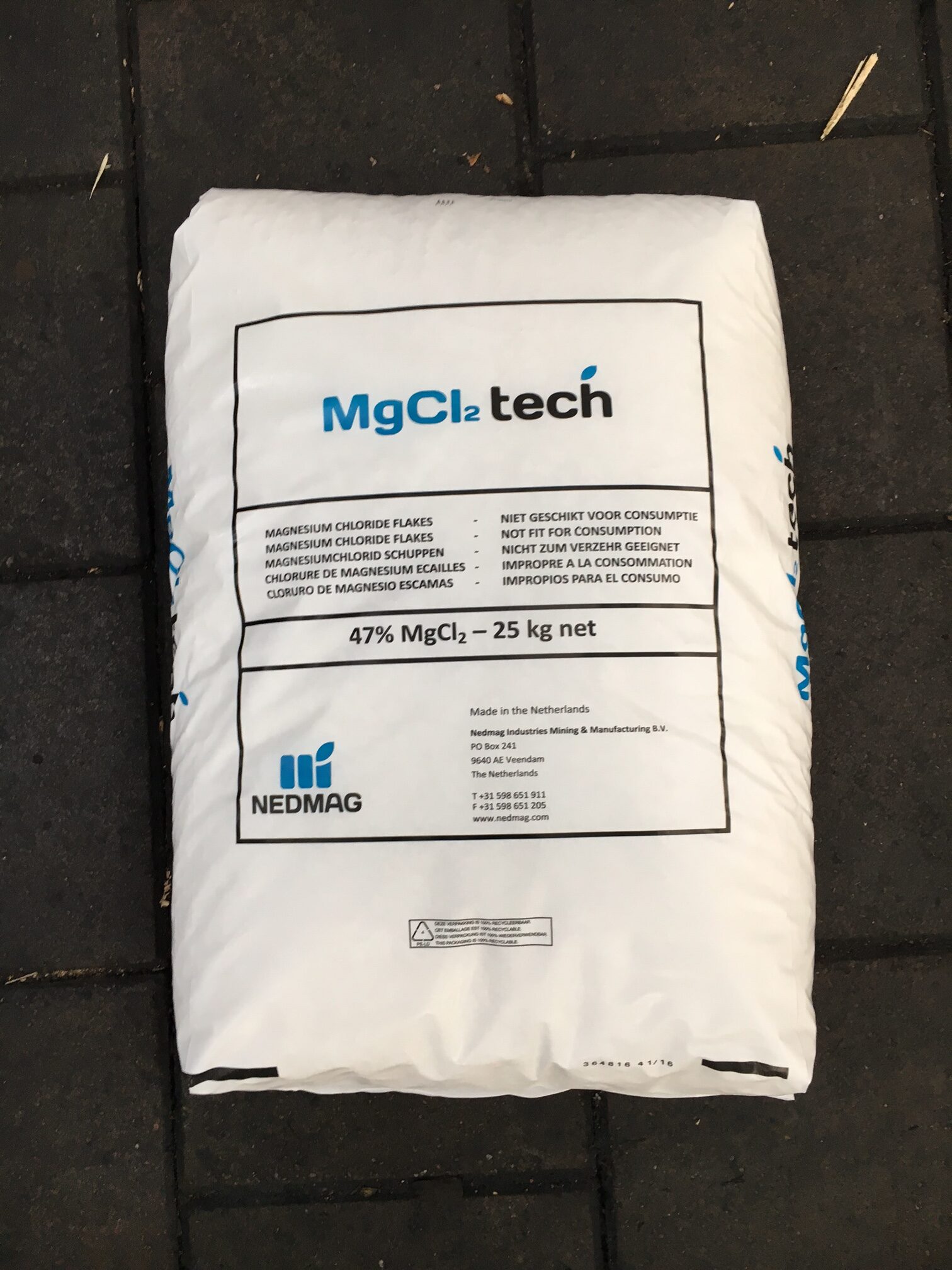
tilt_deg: -83.7
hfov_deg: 48.2
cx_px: 476
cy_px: 635
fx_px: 1063
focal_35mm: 29
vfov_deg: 61.7
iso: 80
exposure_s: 1/33
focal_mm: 4.15
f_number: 2.2
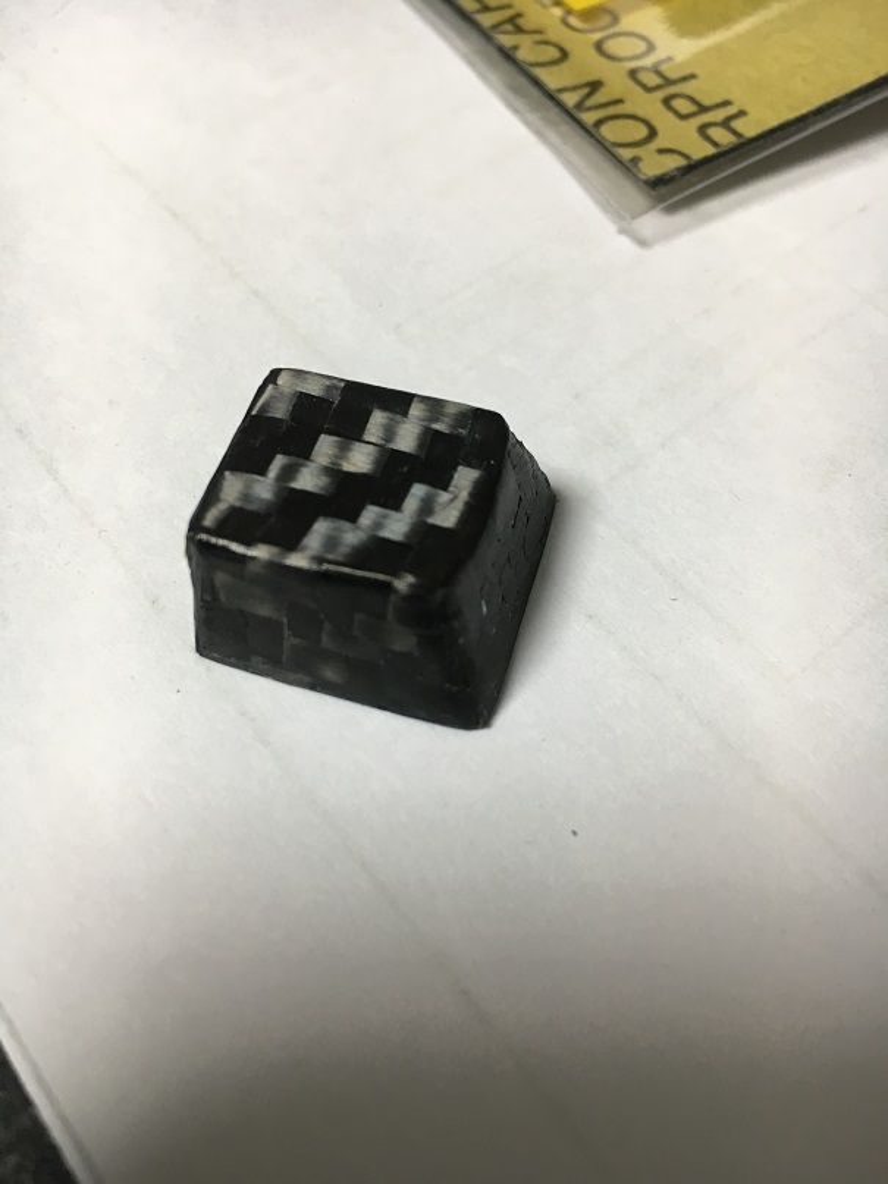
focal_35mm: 29
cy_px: 592
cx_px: 444
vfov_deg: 61.7
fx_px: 992
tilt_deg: -57.0
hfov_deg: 48.2
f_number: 2.2
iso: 64
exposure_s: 1/30
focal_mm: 4.15
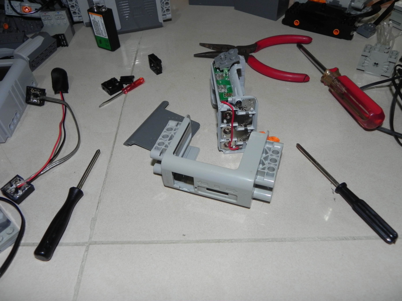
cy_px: 150
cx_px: 201
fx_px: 337
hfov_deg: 61.7
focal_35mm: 29
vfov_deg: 48.2
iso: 200
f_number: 2.8
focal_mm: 5.2
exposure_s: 1/30
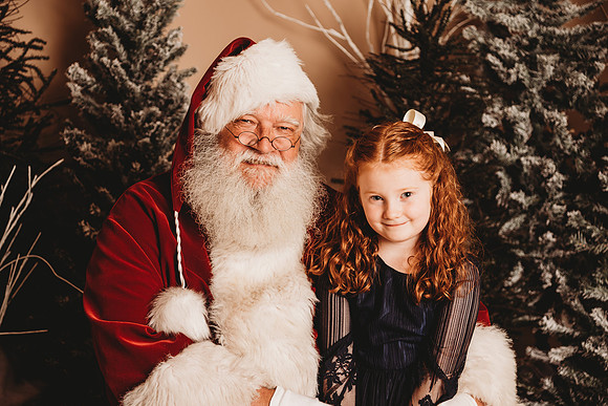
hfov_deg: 30.5
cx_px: 304
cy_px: 203
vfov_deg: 20.6
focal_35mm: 66
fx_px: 1115
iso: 100
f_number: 4
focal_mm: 66
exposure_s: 1/160
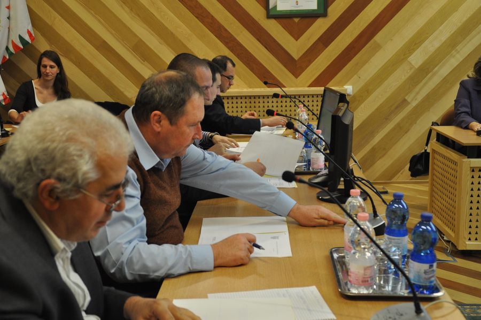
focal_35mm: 48
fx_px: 641
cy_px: 160
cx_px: 240
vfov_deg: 28.0
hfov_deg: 41.2
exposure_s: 1/60
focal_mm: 32
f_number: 4.2
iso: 720
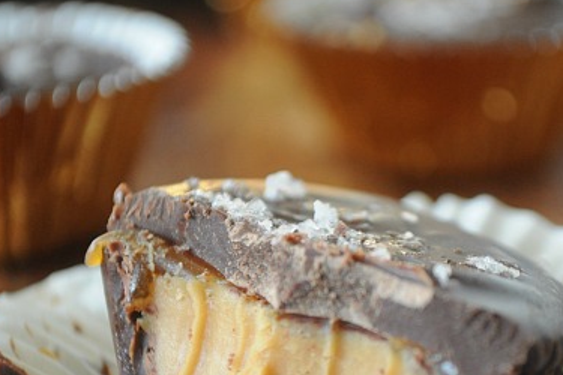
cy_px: 254
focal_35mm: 121
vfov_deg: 11.3
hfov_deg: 17.0
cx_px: 321
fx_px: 1888
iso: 1000
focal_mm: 55
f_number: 6.3
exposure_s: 1/50
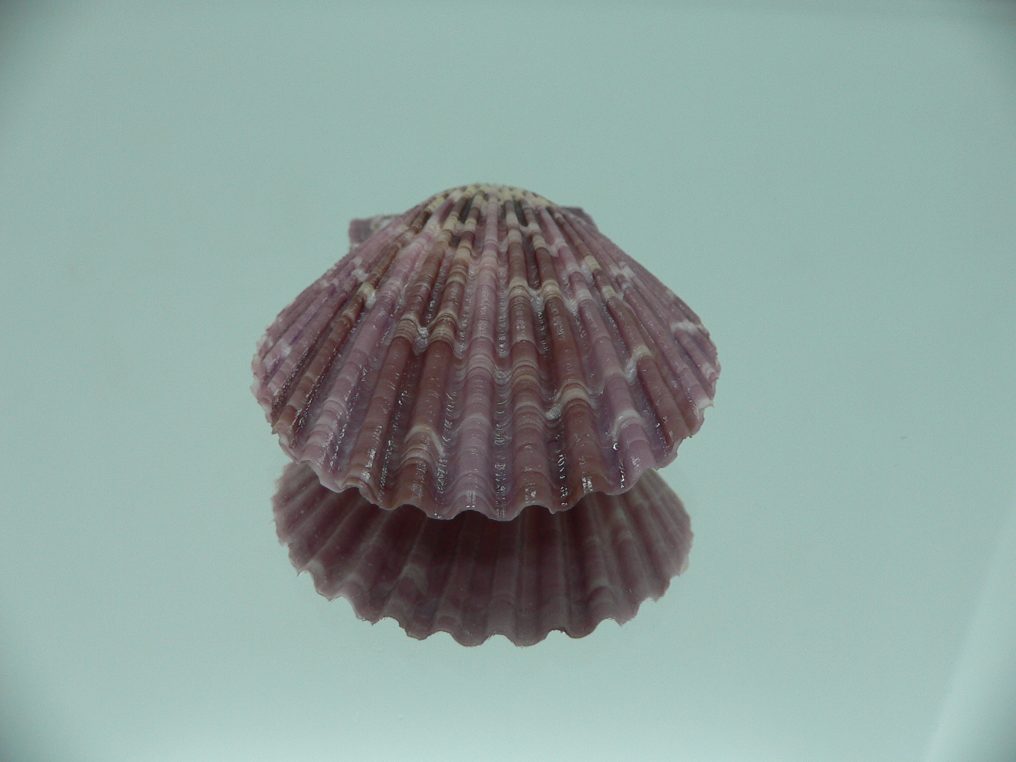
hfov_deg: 52.6
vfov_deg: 40.7
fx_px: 1027
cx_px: 508
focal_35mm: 35
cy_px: 381
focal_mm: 4.6
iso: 80
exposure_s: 1/60
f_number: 2.8
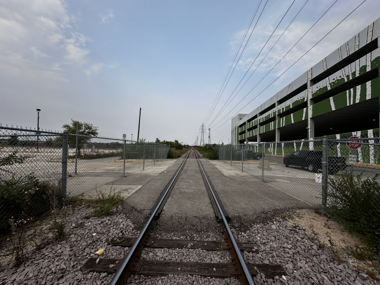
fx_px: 154
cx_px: 190
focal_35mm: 14
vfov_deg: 85.7
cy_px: 142
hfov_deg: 102.1
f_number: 2.2
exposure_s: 1/1221
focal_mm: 2.22
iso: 40
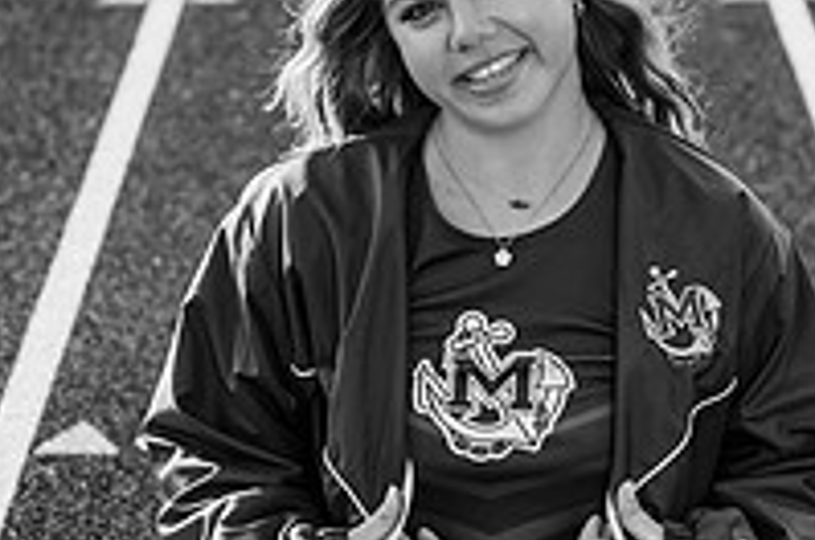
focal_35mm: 161
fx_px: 3639
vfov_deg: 8.5
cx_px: 592
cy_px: 441
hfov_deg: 12.7
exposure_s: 1/1250
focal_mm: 53
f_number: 2.8
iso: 200
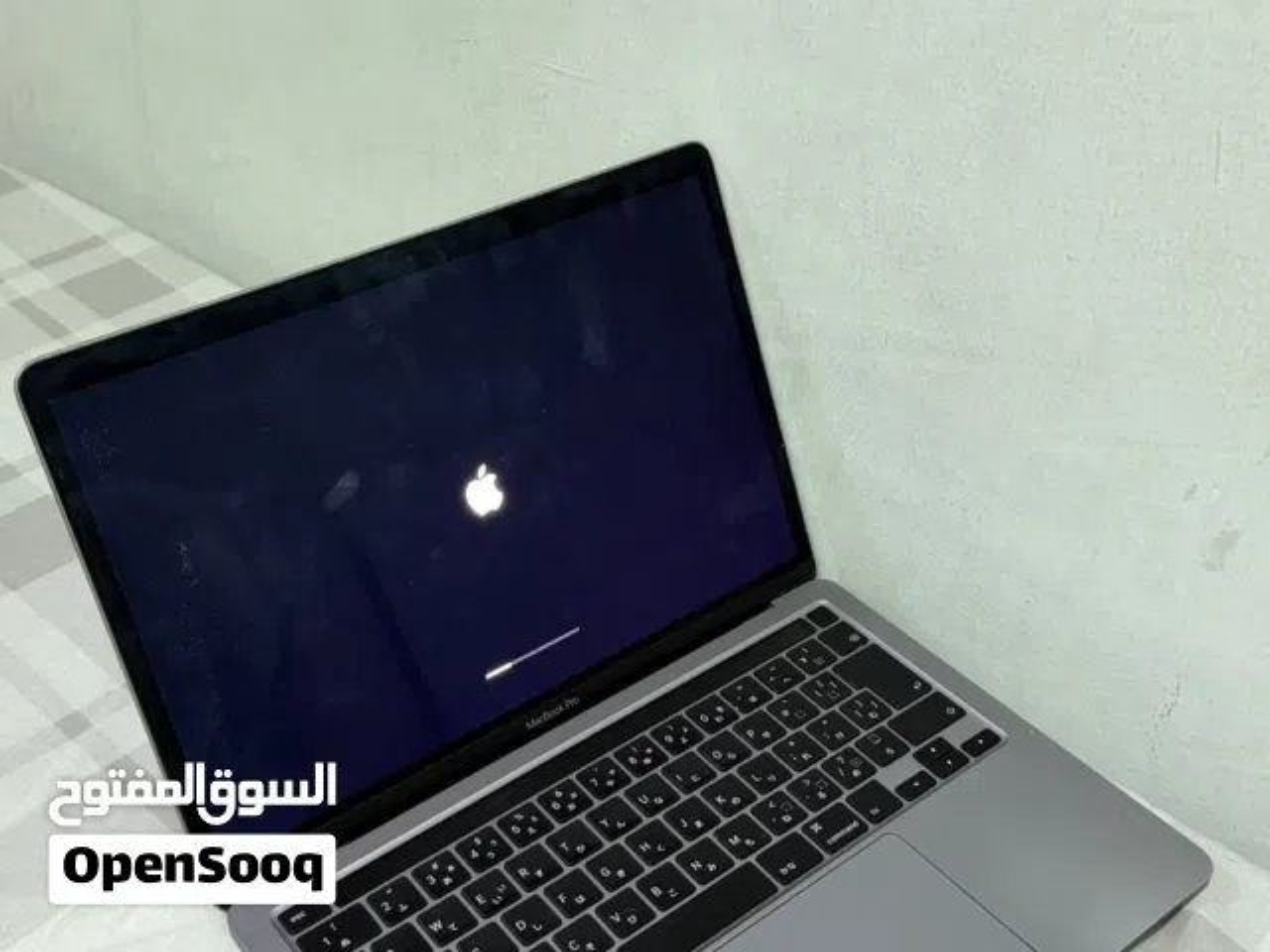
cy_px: 476
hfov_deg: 71.6
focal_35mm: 24
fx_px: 881
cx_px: 635
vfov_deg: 56.8
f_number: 1.78
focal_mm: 6.76
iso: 640
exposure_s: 1/33
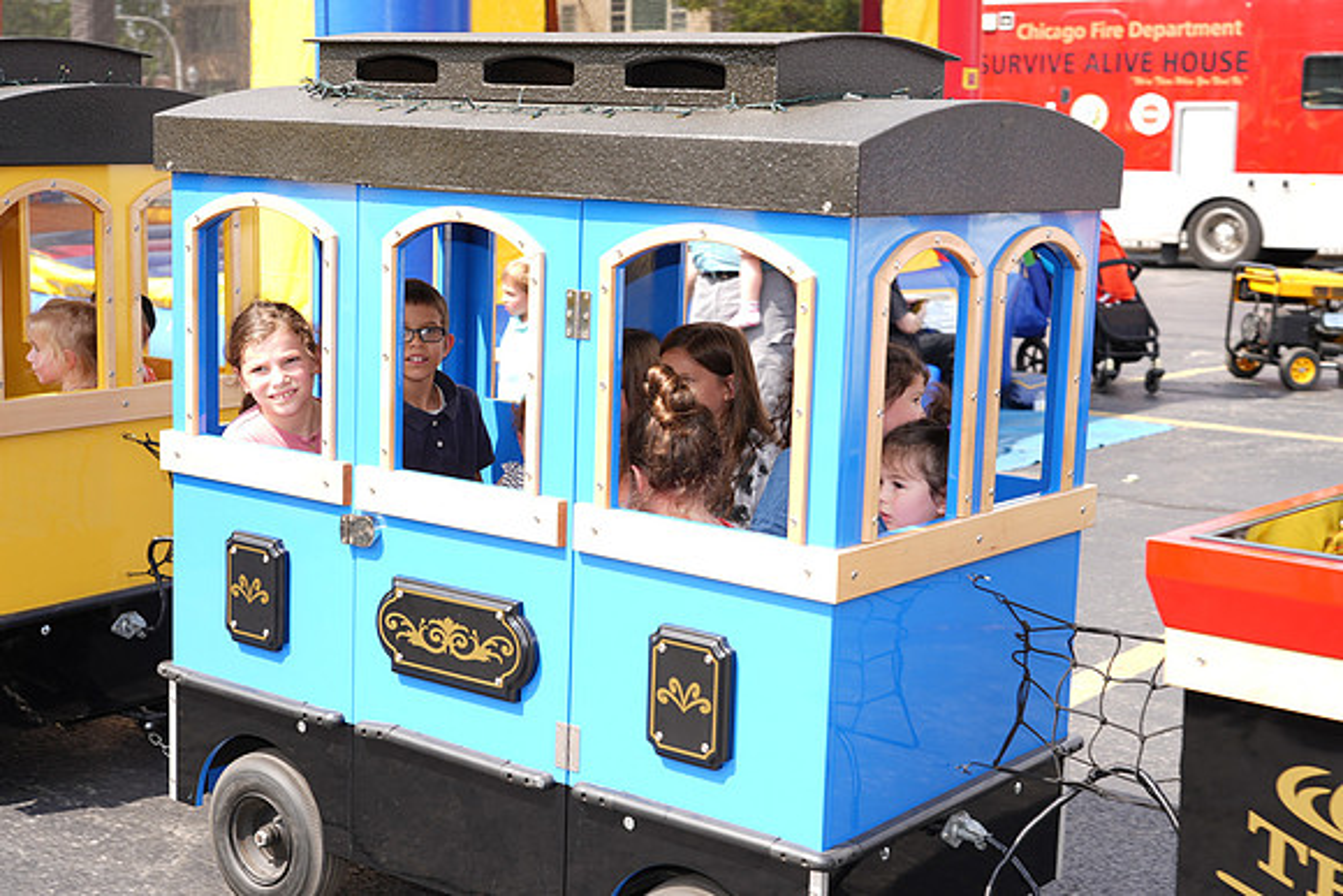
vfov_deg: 26.0
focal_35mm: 52
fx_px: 1940
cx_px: 672
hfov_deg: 38.2
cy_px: 448
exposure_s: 1/125
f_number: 5.6
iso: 80
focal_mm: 52
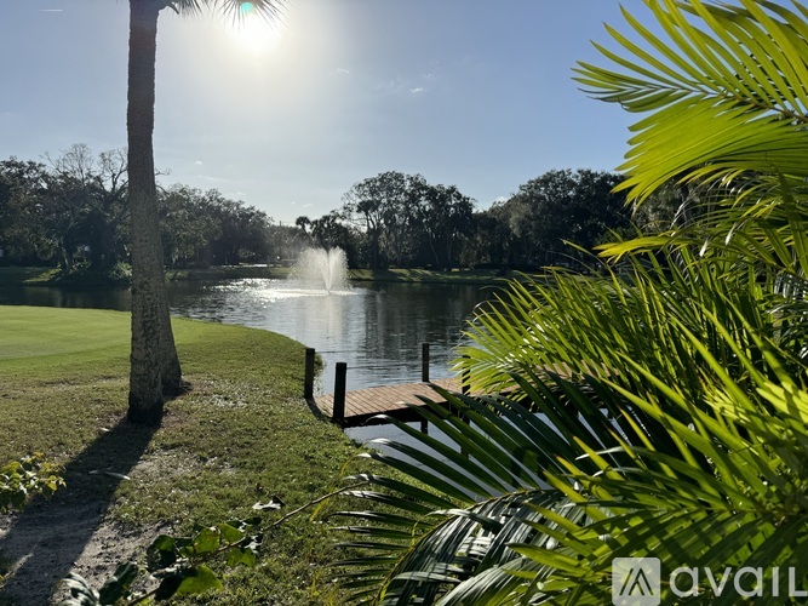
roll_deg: -1.0
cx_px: 404
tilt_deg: -5.6
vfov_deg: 56.8
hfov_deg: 71.6
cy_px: 303
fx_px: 560
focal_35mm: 24
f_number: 1.78
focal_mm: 6.86
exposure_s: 1/12346
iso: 80
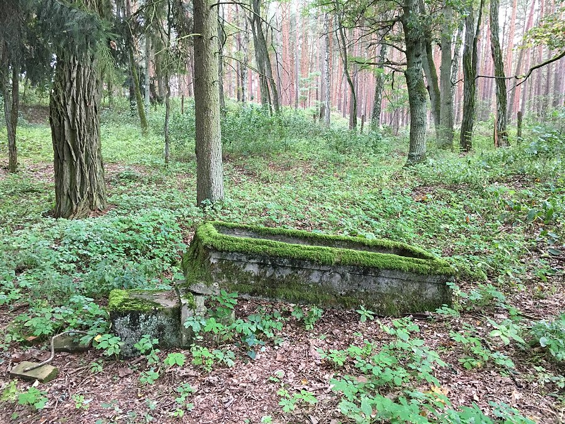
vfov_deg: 48.2
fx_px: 473
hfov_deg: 61.7
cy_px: 212
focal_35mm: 29
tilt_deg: -8.7
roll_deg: -2.0
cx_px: 282
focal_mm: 4.15
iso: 160
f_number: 2.2
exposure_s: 1/33
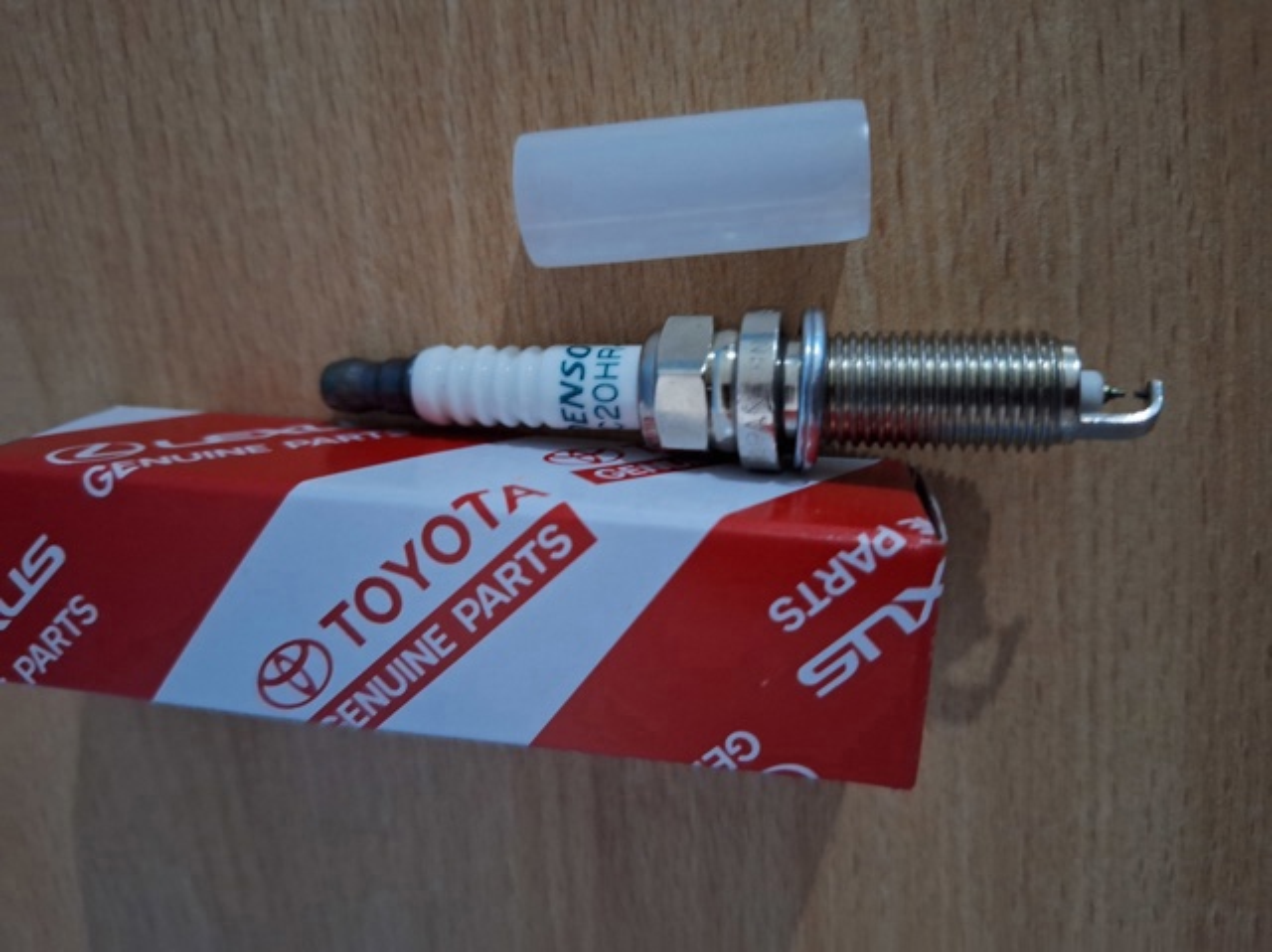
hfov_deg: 74.0
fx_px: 845
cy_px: 476
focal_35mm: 23
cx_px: 636
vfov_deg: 58.8
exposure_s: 1/20
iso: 640
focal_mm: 5.54
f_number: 1.8
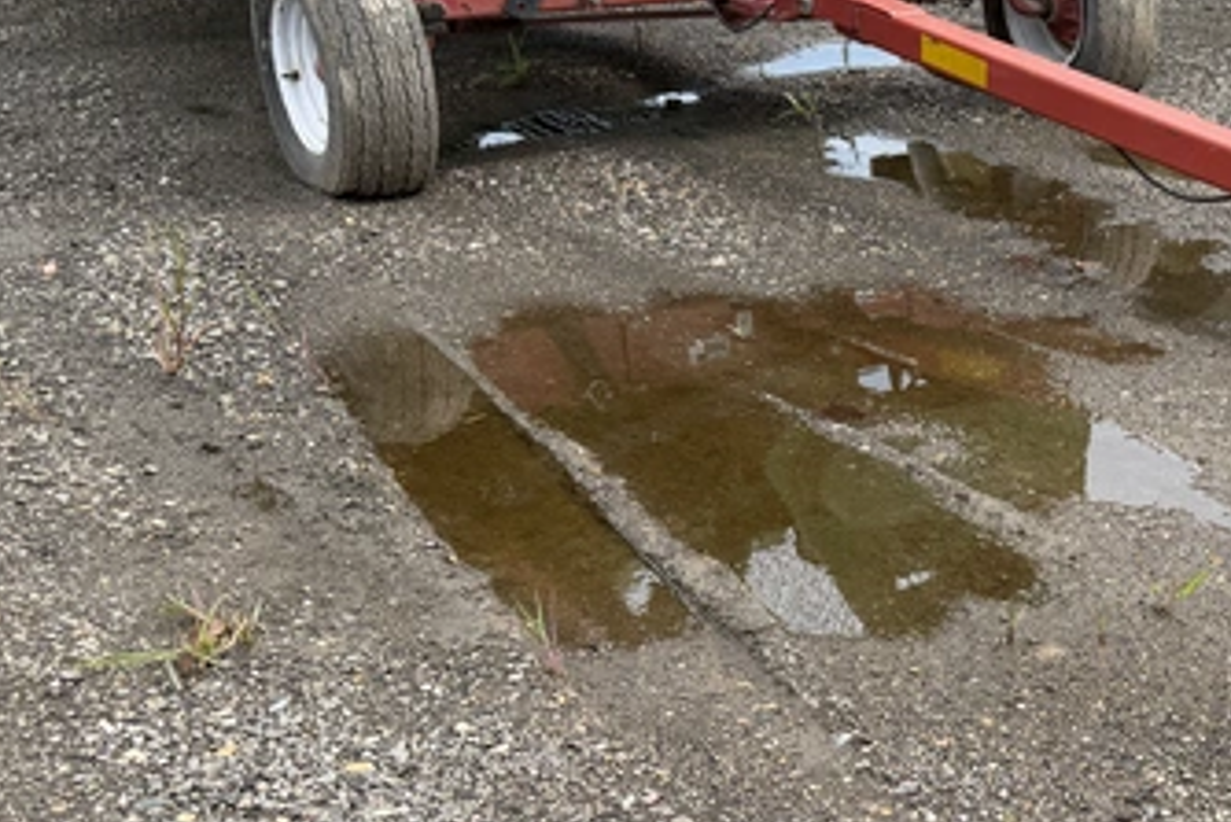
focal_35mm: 56
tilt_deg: -21.4
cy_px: 525
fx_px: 1916
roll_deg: +0.5
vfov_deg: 24.1
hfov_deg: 32.7
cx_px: 1235
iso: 80
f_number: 1.78
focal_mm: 6.76
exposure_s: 1/1689
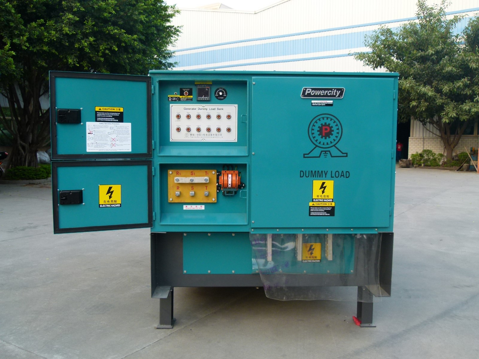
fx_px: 457
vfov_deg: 42.9
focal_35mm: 33
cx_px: 240
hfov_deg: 55.4
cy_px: 180
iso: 100
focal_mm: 5.9
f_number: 3
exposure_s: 1/60
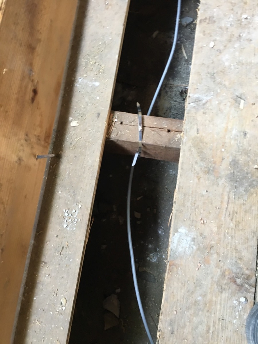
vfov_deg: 61.7
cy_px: 172
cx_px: 129
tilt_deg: -75.0
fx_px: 288
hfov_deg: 48.2
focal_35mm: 29
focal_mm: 4.15
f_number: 2.2
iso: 100
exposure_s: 1/10
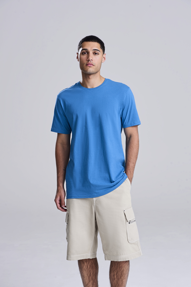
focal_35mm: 112
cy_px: 144
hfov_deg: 12.2
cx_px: 96
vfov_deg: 18.3
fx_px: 890
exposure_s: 1/160
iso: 400
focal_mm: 112
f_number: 10
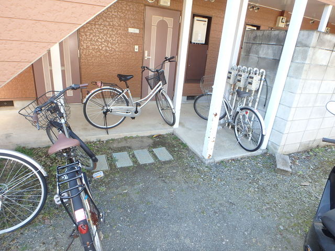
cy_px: 126
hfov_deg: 79.0
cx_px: 168
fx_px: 203
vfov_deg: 63.4
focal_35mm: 21
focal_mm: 3.7
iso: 125
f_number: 3.5
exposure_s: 1/60
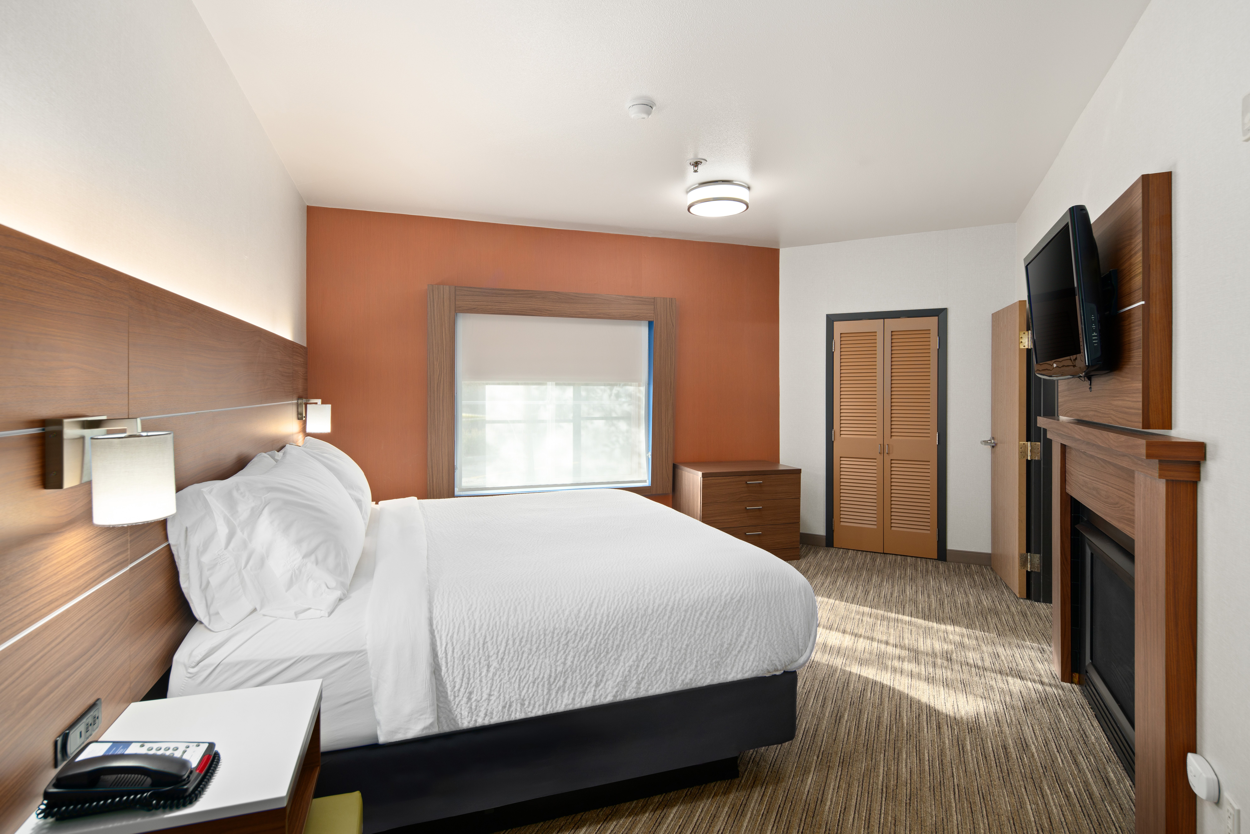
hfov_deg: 93.3
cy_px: 417
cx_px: 625
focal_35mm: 17
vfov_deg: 70.5
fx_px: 590
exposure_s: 1/2
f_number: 8
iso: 250
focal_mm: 17
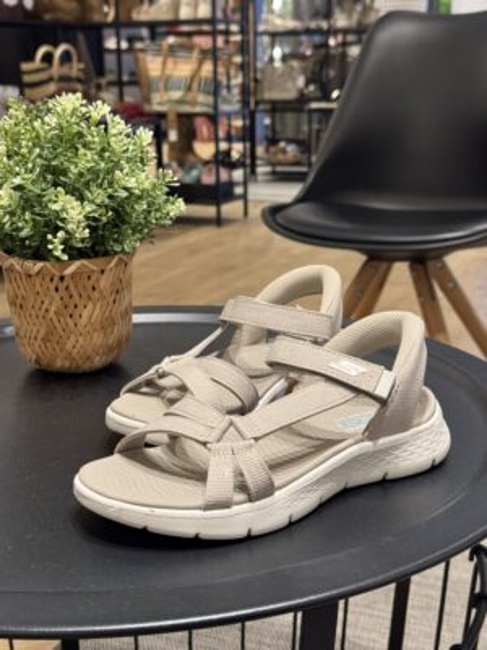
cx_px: 244
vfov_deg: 39.7
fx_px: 900
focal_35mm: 48
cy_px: 325
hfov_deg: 30.3
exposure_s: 1/50
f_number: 1.78
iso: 200
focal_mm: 6.76
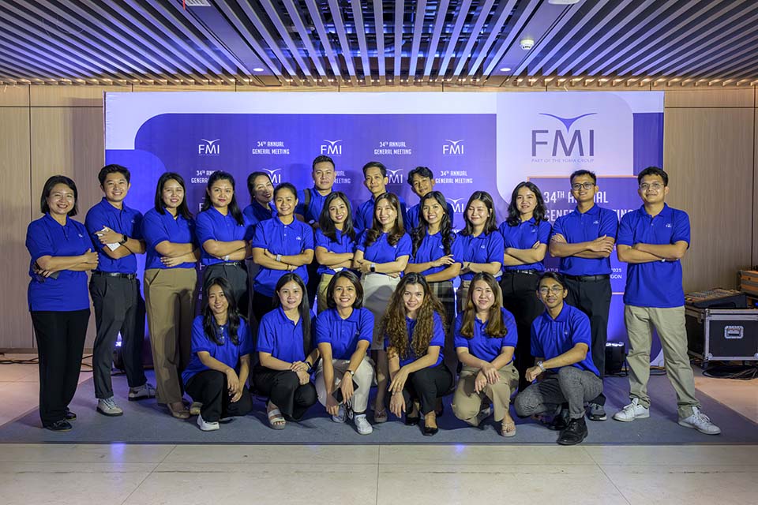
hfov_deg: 61.9
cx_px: 379
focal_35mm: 30
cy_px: 252
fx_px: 632
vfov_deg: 43.6
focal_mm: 30
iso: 3200
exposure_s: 1/250
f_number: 5.6
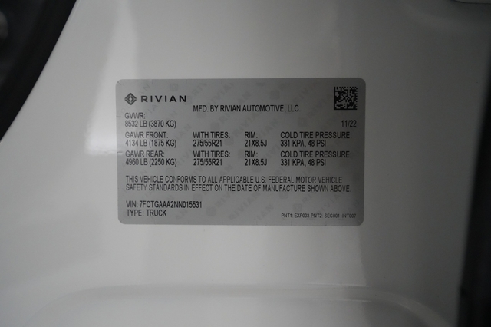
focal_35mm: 25
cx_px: 246
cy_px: 164
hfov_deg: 71.5
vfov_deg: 51.2
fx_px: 341
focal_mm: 25
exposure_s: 1/320
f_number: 4.5
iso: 10000
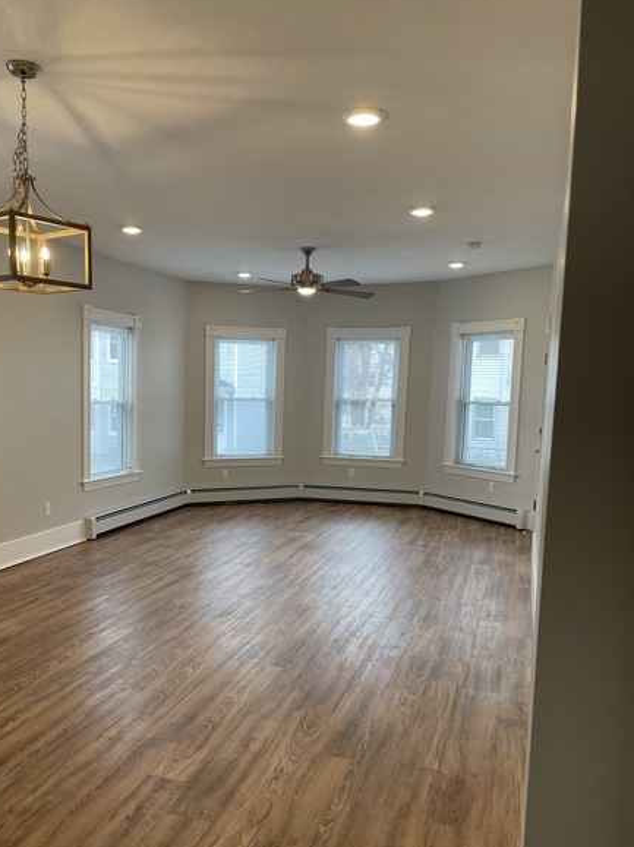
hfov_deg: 46.7
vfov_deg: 59.8
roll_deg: -0.7
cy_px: 478
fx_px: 733
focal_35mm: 30
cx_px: 275
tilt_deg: -7.8
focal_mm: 4.2
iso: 80
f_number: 1.6
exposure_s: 1/120
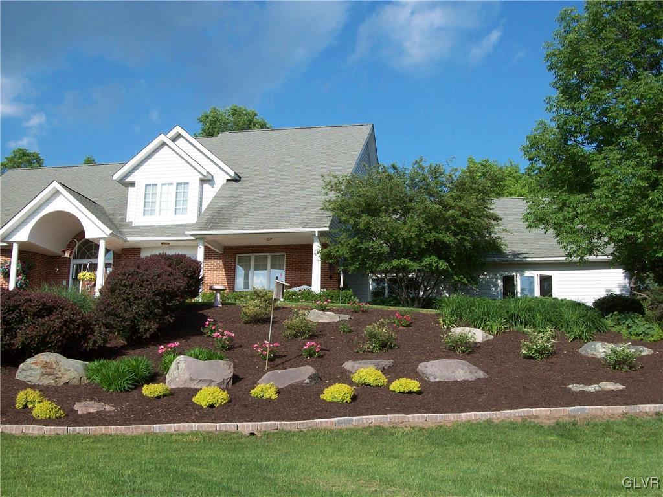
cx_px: 332
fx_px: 862
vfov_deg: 32.2
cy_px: 248
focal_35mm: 45
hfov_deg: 42.1
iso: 80
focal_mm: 7.6
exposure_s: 1/434
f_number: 5.4
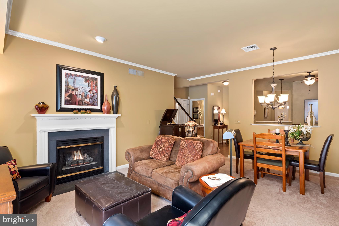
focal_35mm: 17
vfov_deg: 70.5
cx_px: 170
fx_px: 160
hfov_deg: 93.3
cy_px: 113
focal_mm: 17
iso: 640
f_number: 7.1
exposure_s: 1/3
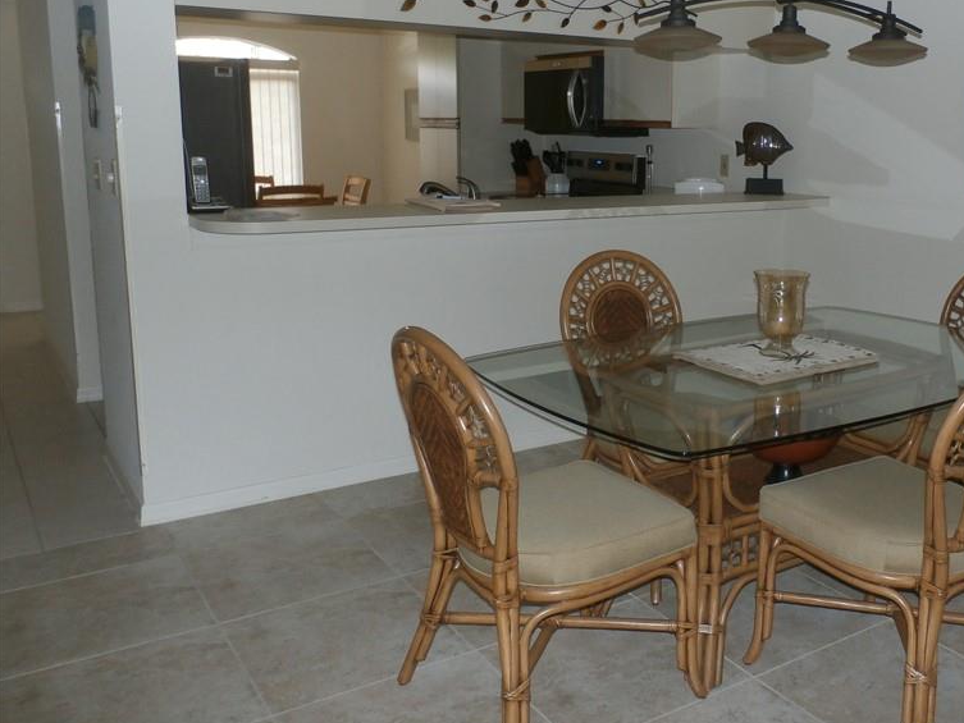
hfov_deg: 52.8
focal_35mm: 34
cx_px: 650
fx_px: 947
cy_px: 282
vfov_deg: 41.6
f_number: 3
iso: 200
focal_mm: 4.5
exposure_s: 1/30
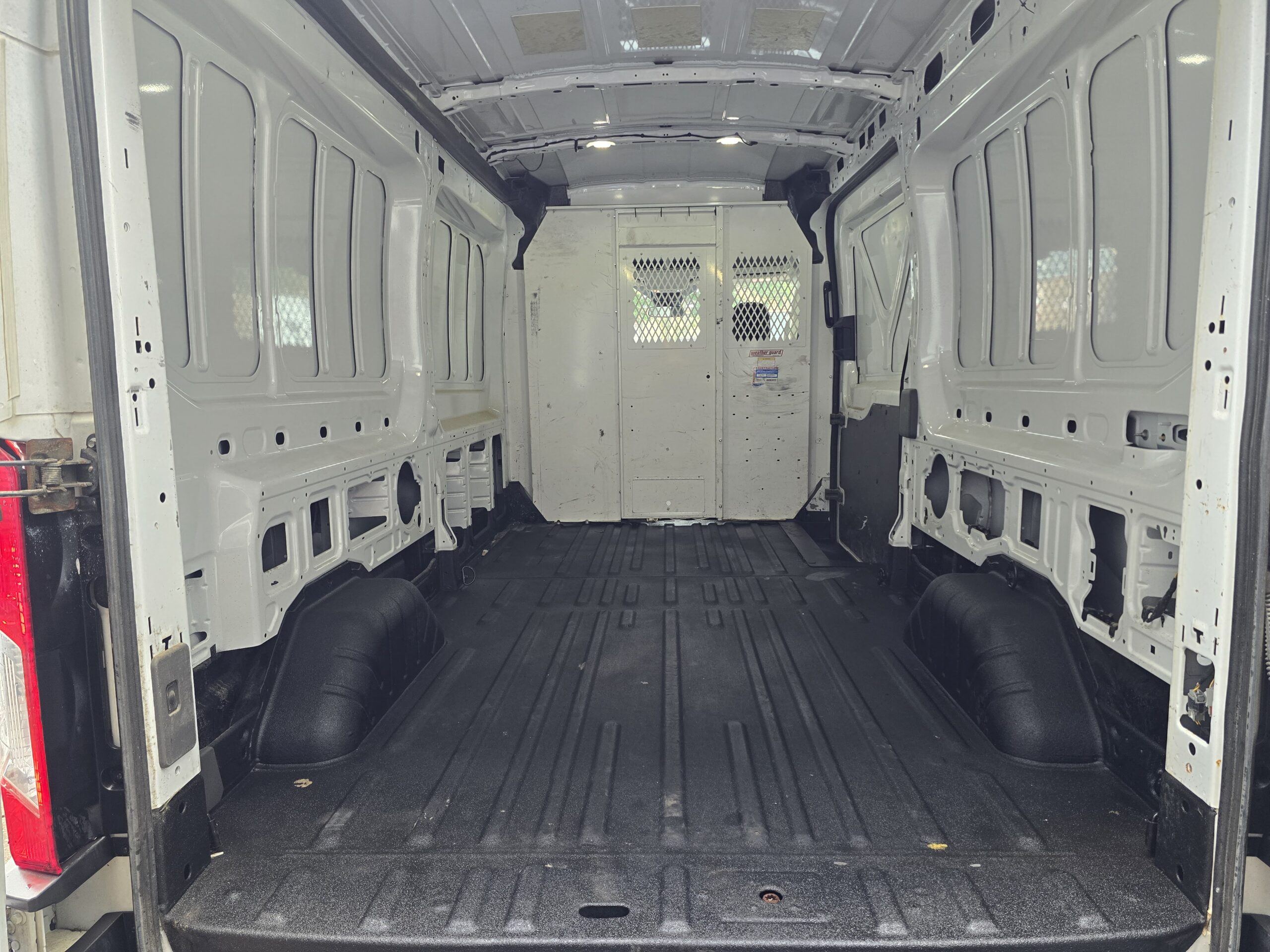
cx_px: 635
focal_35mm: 23
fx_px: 844
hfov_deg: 73.9
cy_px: 476
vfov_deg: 58.9
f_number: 1.7
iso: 125
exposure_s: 1/180
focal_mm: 6.3
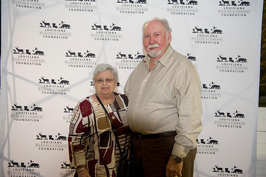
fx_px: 325
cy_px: 88
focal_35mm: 44
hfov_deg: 44.5
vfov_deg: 30.5
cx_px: 133
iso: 800
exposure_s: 1/125
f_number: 3.2
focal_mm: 44
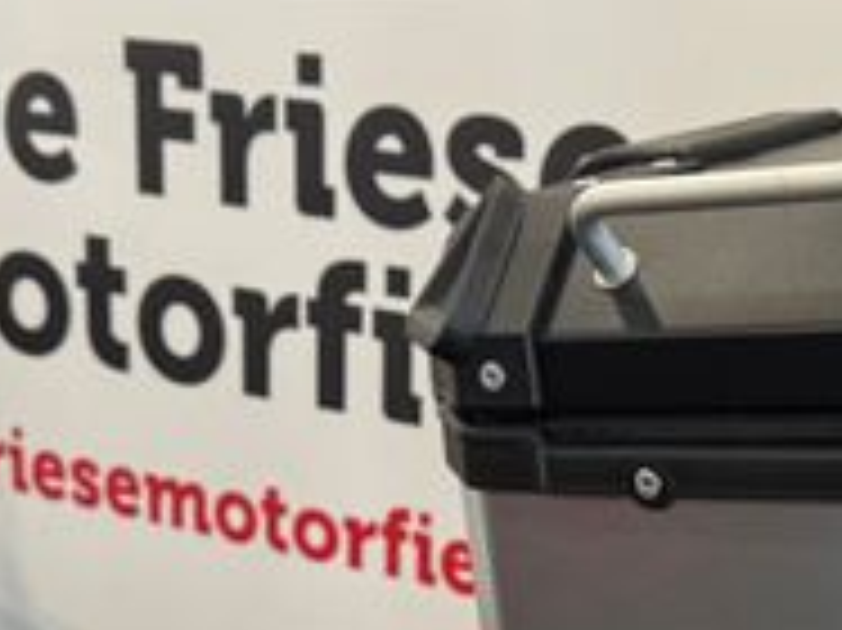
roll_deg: -1.8
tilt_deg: -18.6
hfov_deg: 23.7
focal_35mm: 82
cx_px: 603
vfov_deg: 17.5
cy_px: 644
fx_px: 1993
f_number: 1.78
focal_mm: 6.76
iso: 200
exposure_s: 1/50
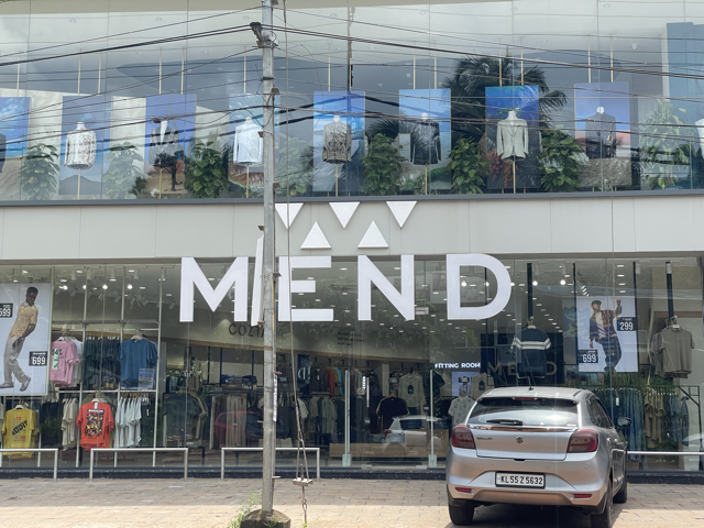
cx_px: 352
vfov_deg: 28.0
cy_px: 264
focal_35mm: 52
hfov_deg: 36.8
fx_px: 1058
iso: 25
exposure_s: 1/648
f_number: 2
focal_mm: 6
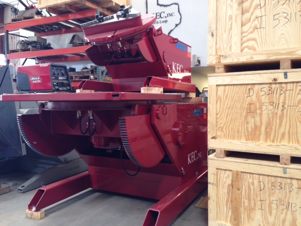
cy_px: 113
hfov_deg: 55.4
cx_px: 150
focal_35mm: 33
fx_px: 287
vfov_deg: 42.9
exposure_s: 1/20
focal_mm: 4.13
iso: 80
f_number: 2.4
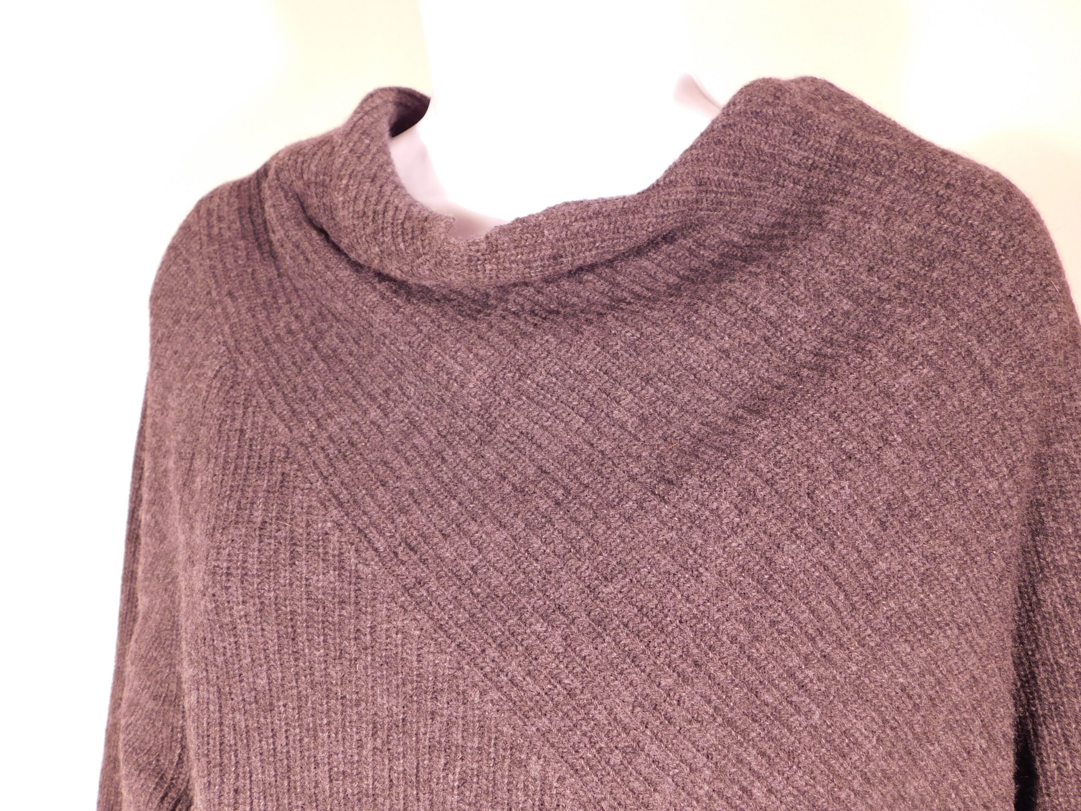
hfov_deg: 60.0
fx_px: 937
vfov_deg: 46.8
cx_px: 540
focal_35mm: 30
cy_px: 406
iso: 125
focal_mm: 5.3
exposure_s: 1/50
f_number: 3.2
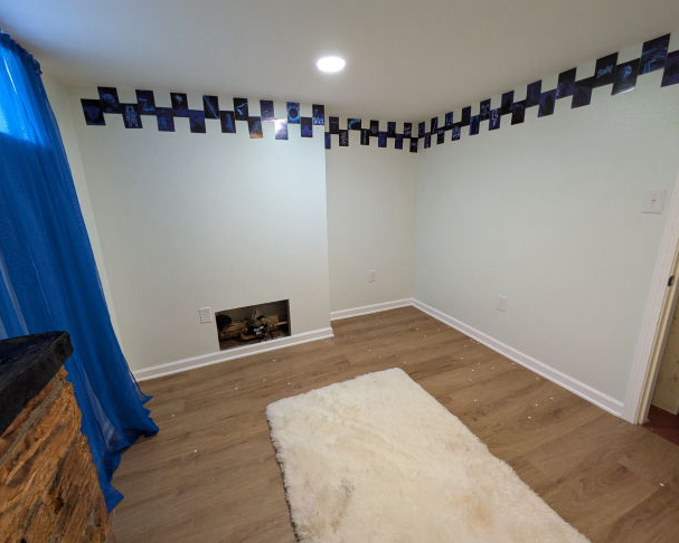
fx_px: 302
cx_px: 334
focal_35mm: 15
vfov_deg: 84.1
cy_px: 266
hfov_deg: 96.8
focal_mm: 1.83
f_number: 2.2
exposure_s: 1/40
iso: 130
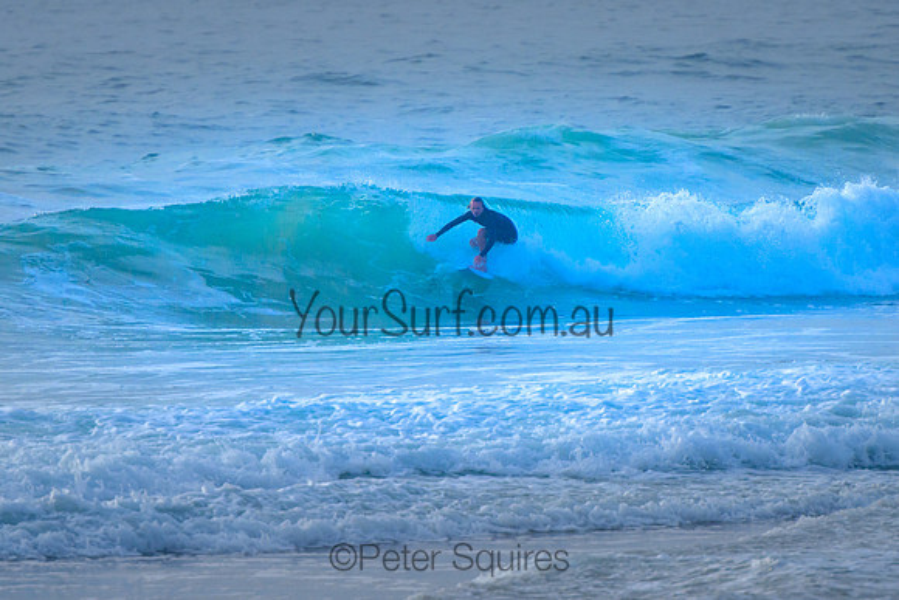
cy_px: 247
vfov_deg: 2.5
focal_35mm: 550
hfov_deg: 3.7
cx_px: 456
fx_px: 13732
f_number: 5.6
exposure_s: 1/2000
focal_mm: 400
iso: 1400
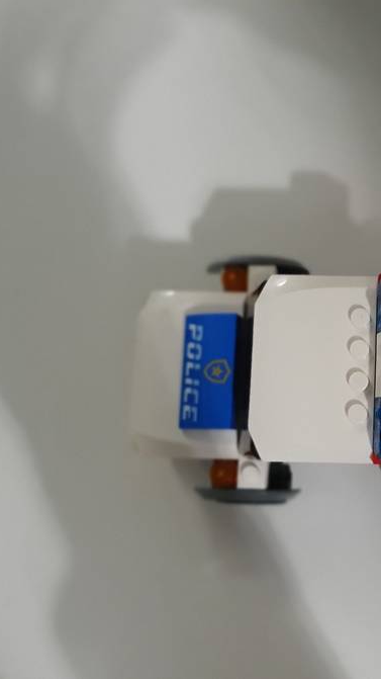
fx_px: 683
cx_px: 384
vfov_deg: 52.8
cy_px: 338
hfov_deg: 29.1
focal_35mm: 38
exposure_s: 1/33
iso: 500
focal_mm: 4.32
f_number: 1.5
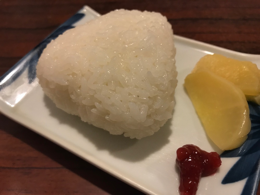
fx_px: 210
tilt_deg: -51.2
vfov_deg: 49.7
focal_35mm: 28
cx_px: 130
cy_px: 98
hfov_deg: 63.4
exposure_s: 1/20
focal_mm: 3.99
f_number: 1.8
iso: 40
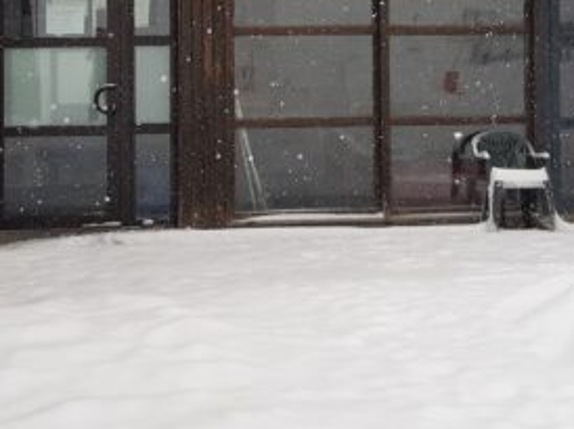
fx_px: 1259
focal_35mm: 76
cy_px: 25
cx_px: 285
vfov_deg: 18.9
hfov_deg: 25.7
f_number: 1.7
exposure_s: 1/1821
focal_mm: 3.92
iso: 40
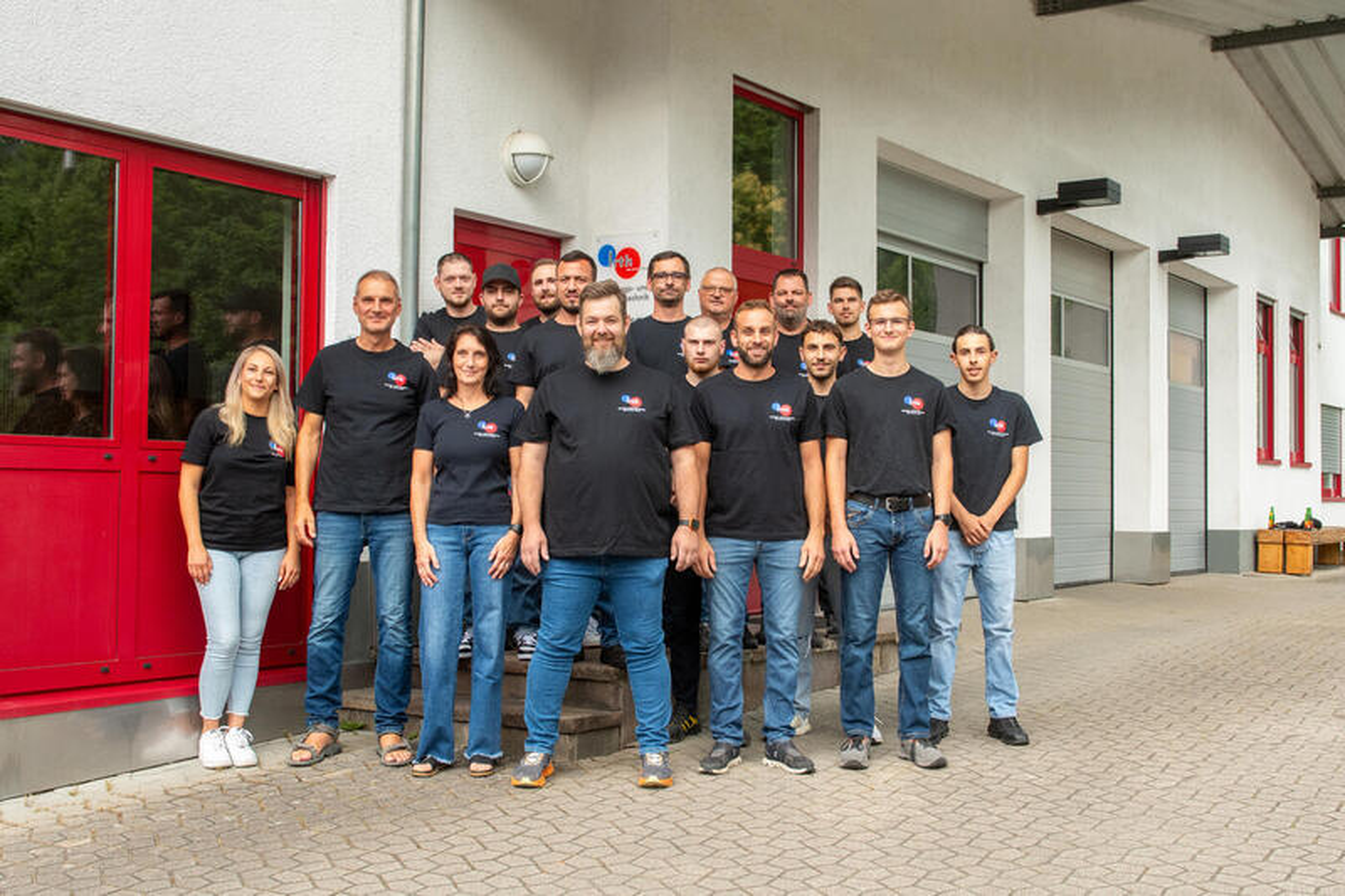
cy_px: 448
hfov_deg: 45.0
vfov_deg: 30.8
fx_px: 1625
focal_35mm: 44
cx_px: 672
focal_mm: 29
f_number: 6.3
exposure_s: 1/100
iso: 800
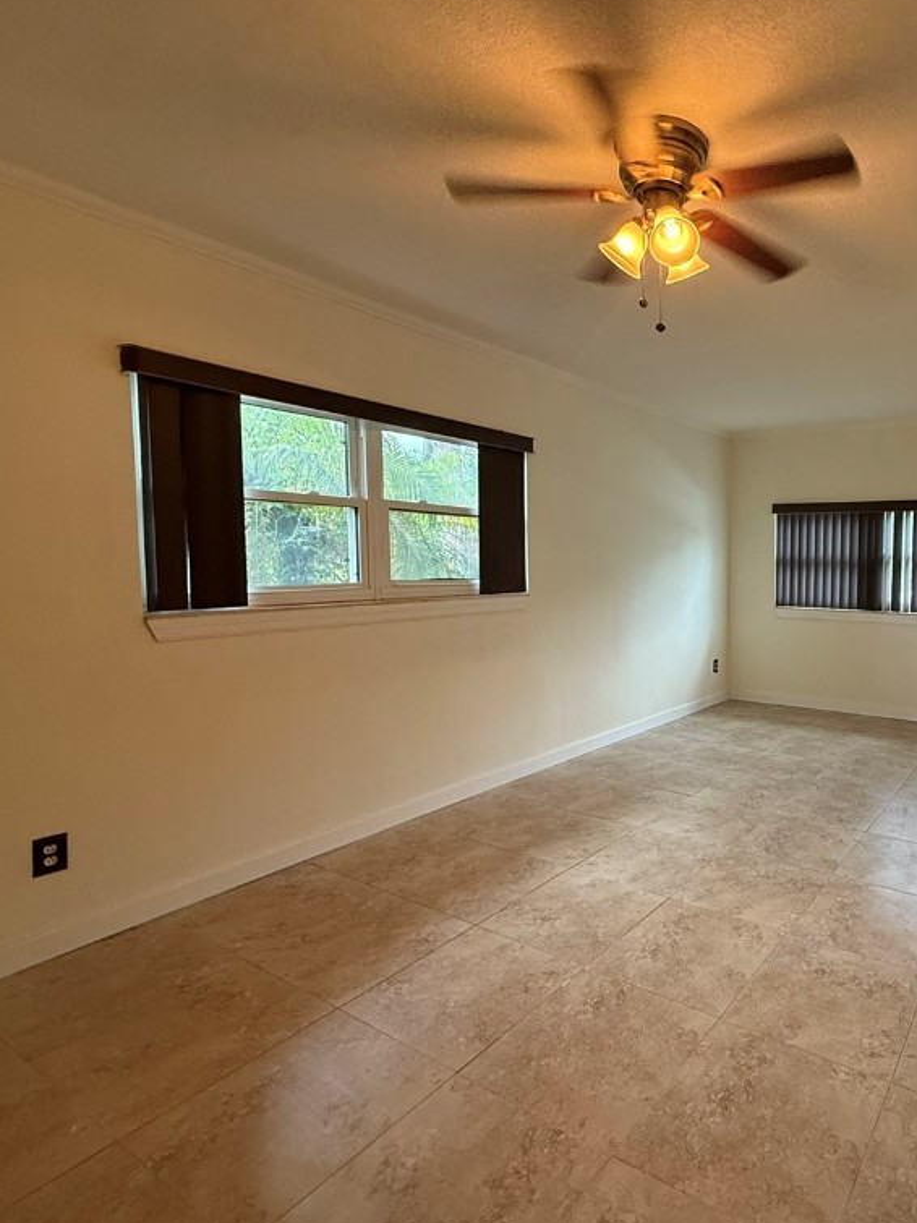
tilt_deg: -3.8
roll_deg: -0.7
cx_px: 739
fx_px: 671
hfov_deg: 62.6
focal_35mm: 19
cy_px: 611
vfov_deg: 84.7
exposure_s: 1/60
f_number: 2.2
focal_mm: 2.22
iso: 320
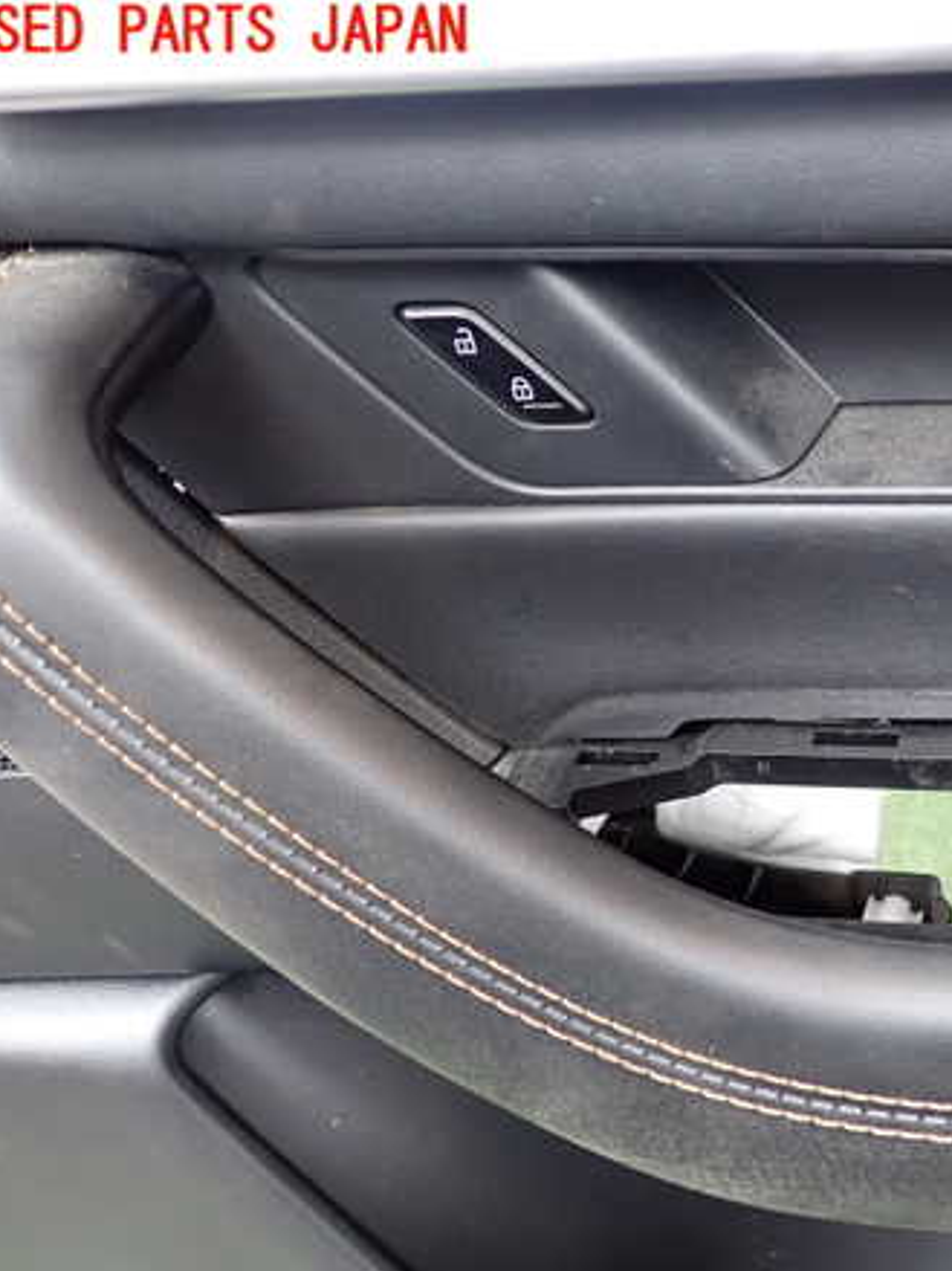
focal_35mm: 41
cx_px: 810
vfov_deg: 45.8
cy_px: 649
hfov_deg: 33.7
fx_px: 1504
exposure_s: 1/30
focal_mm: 5.4
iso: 250
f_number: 2.3
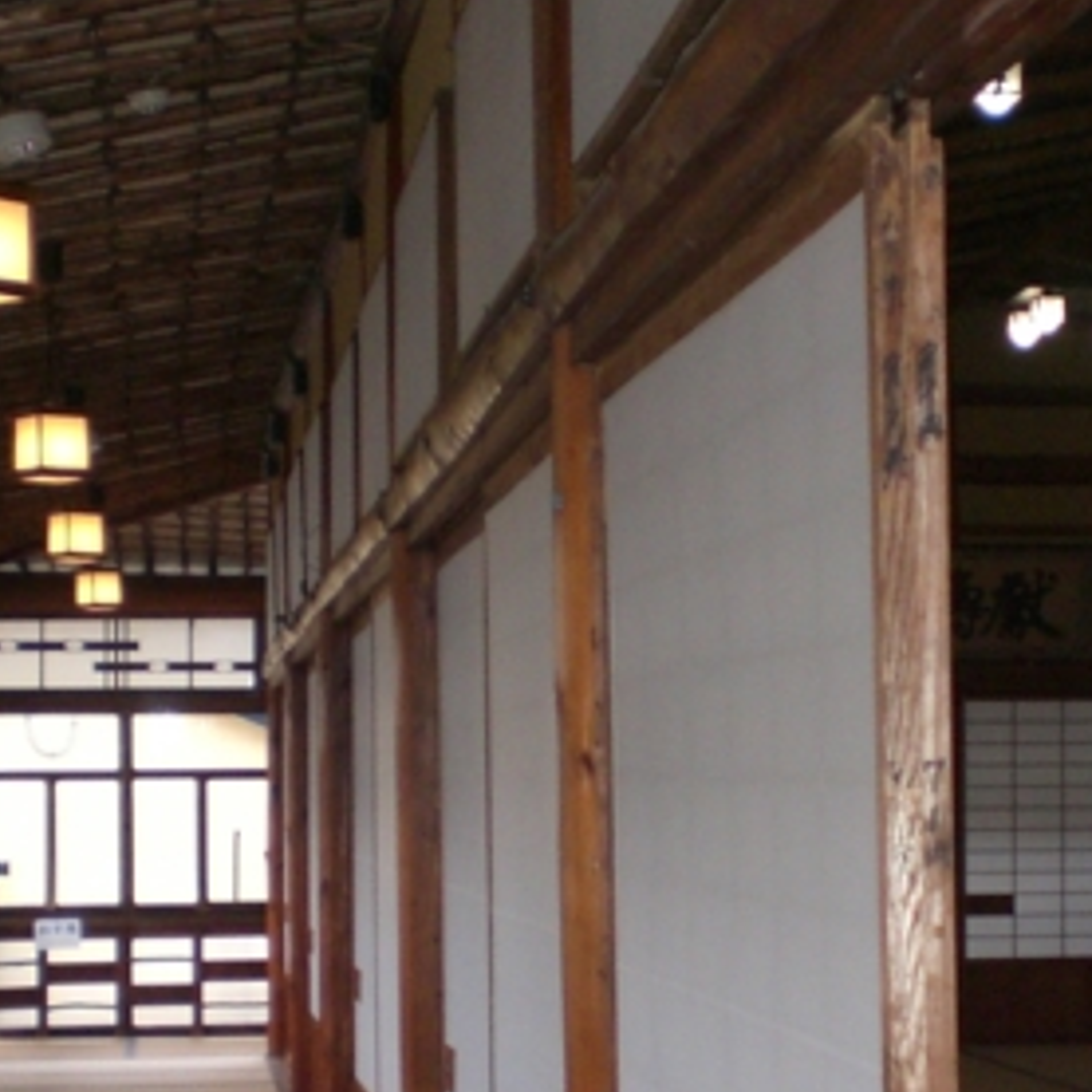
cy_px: 824
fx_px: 3462
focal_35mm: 97
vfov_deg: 17.8
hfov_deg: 17.8
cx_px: 792
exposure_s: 1/60
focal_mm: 6.3
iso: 200
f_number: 3.1
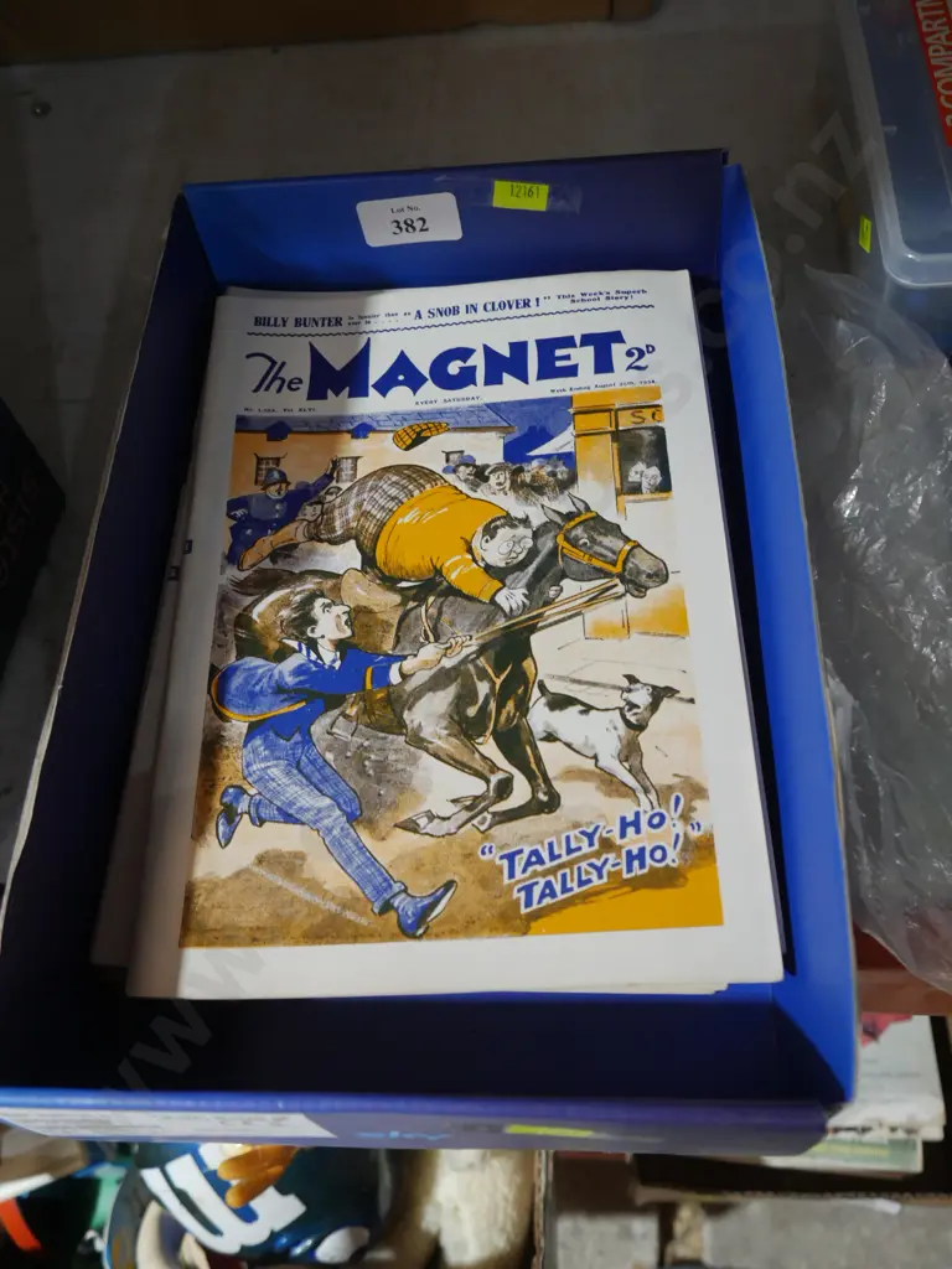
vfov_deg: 56.8
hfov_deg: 44.2
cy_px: 634
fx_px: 1173
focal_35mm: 32
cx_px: 476
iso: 1000
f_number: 4
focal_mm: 16
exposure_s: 1/60
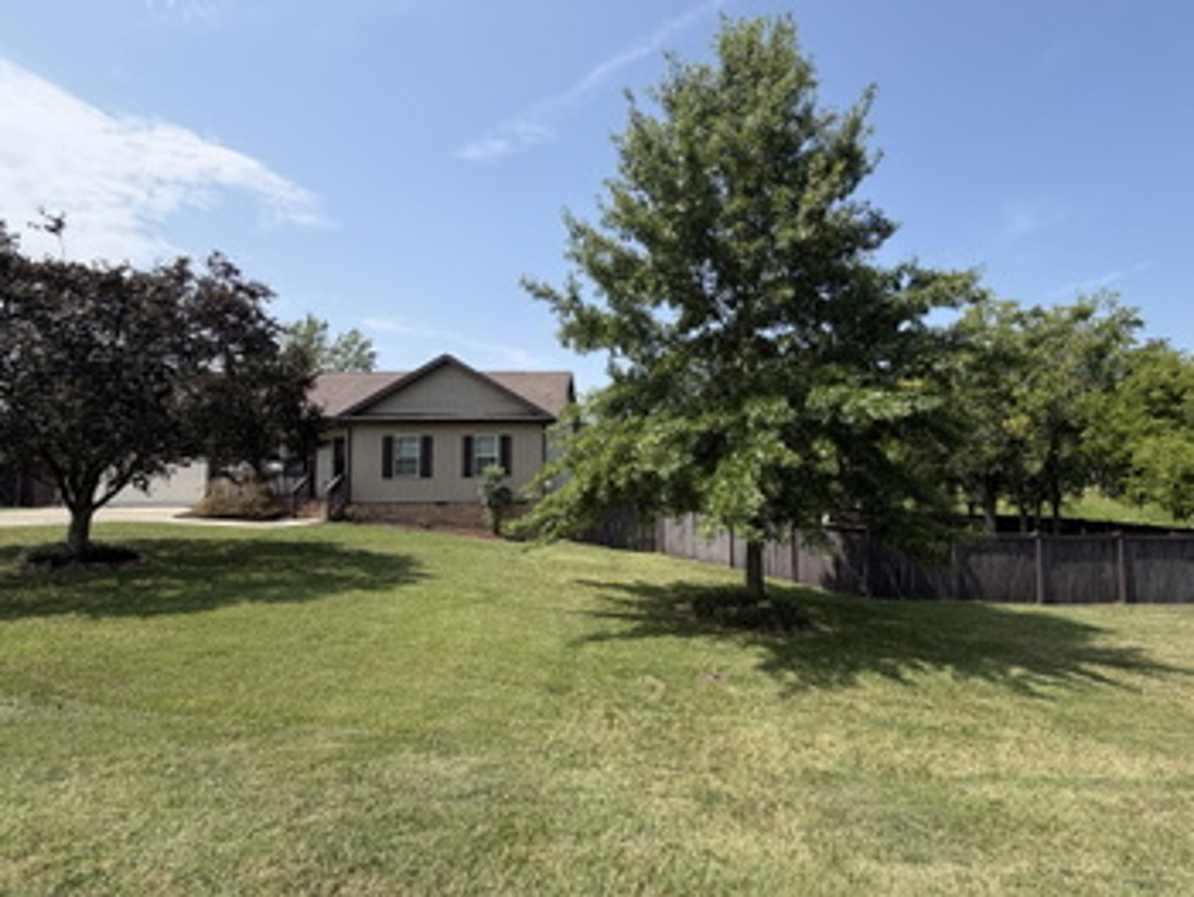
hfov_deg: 94.1
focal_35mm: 16
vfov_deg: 78.1
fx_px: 552
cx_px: 662
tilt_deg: +3.4
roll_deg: +0.9
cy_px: 430
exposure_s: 1/770
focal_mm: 2.22
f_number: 2.2
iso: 25
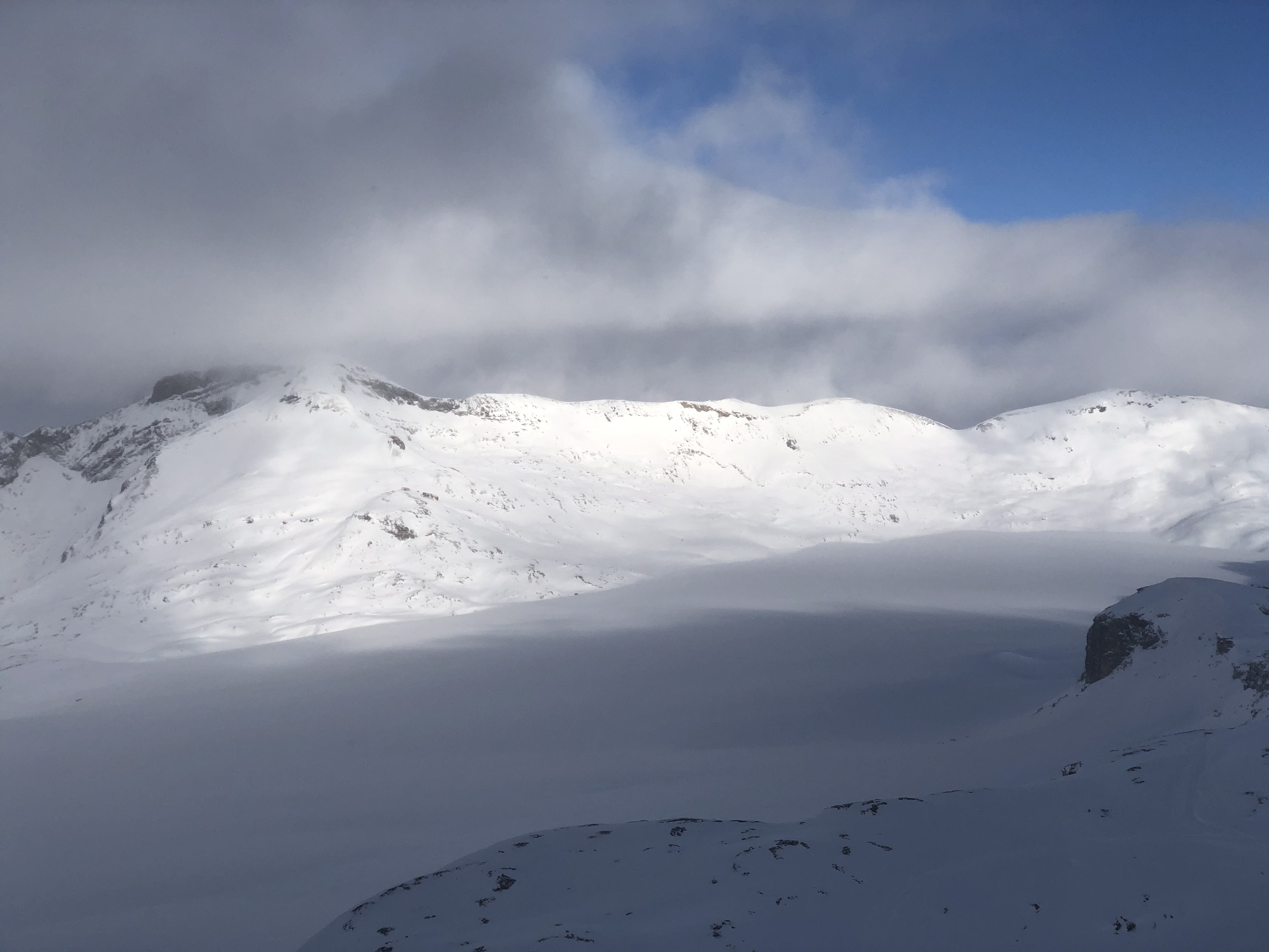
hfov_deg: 36.8
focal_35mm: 52
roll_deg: +1.9
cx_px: 634
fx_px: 1906
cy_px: 476
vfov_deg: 28.0
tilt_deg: +0.8
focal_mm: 6
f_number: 2.4
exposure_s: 1/2525
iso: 16
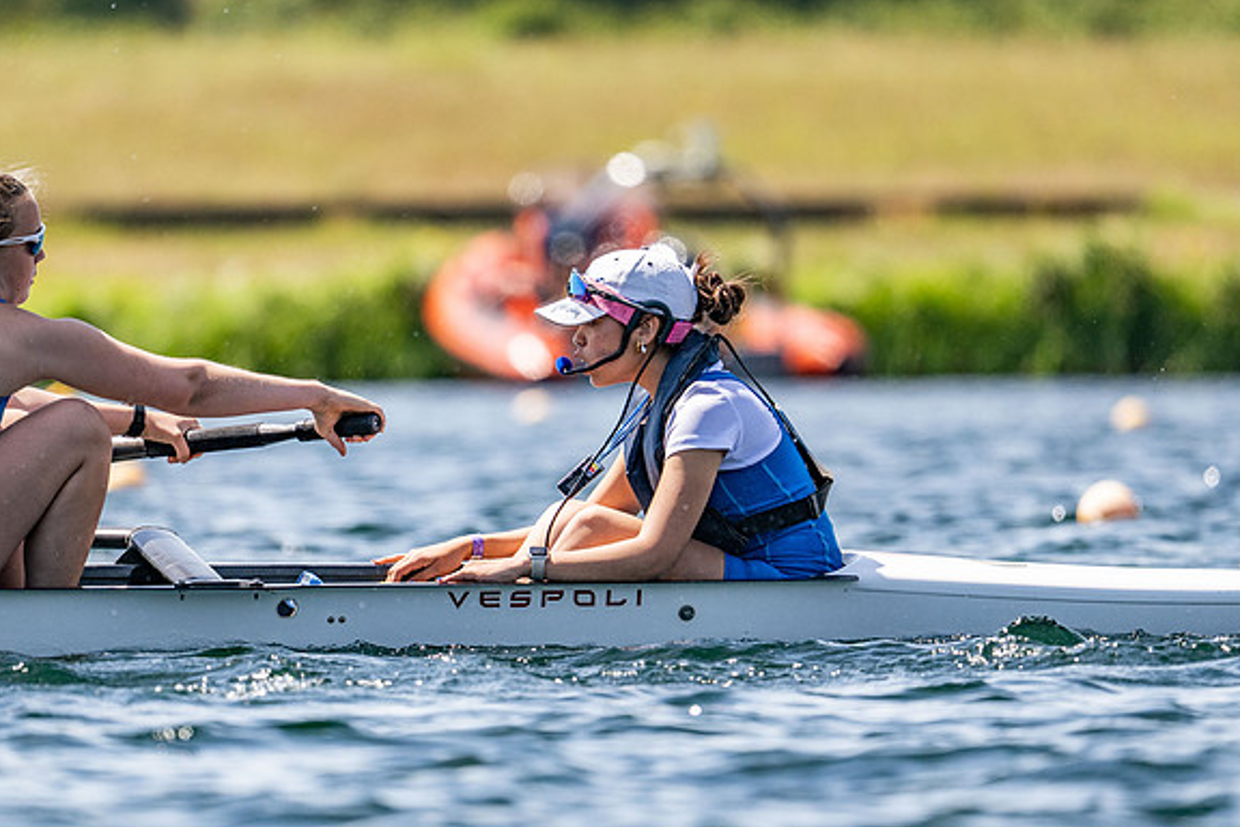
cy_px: 414
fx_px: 20803
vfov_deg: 2.3
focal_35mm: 604
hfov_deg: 3.4
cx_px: 622
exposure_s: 1/2500
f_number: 4.5
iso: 250
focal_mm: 400
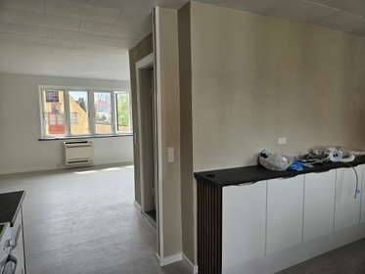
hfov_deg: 73.9
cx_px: 182
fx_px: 243
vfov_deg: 58.9
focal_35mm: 23
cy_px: 137
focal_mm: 5.4
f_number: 1.8
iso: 25
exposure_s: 1/146
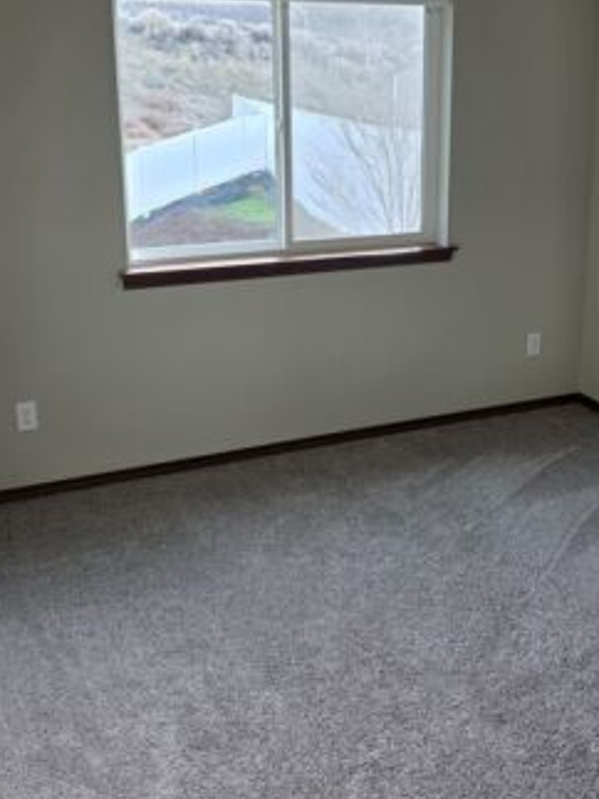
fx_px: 877
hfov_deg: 37.5
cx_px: 364
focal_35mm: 38
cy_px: 261
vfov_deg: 48.1
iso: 20
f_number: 1.7
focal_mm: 6.3
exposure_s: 1/60
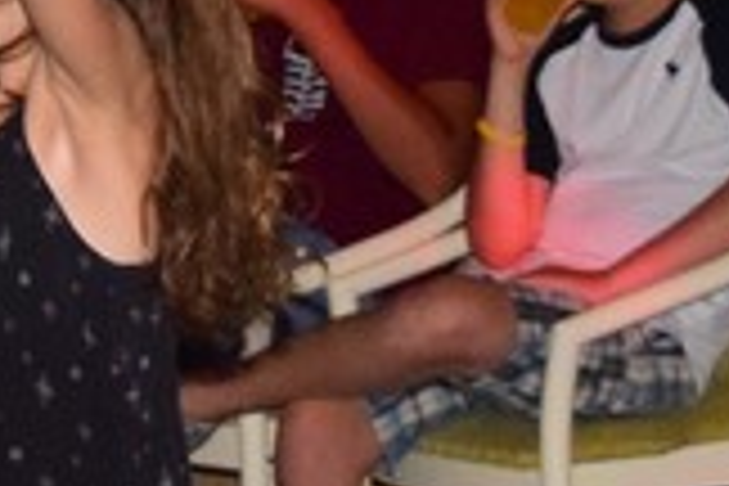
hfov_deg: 7.2
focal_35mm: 284
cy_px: -92
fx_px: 5751
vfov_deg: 4.8
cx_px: -32
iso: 3200
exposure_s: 1/200
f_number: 4.2
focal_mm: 30
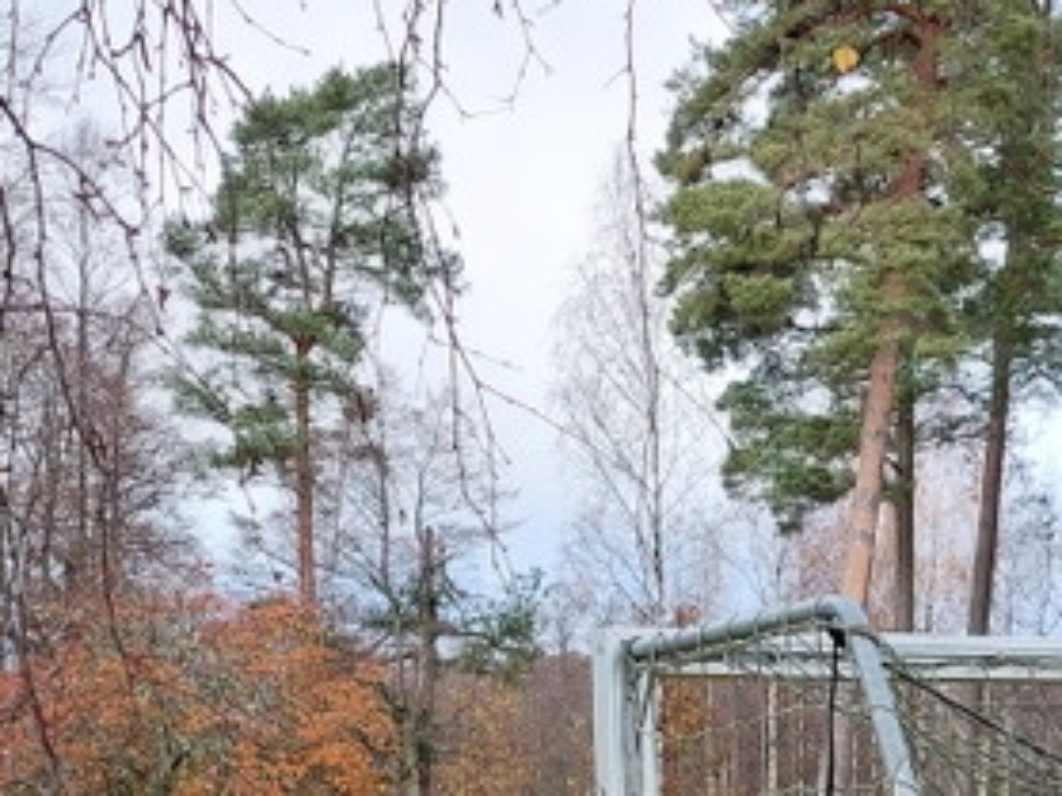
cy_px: 1040
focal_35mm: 86
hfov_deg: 22.7
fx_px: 2637
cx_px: 685
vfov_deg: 16.2
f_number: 1.8
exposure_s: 1/148
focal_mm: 5.23
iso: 25
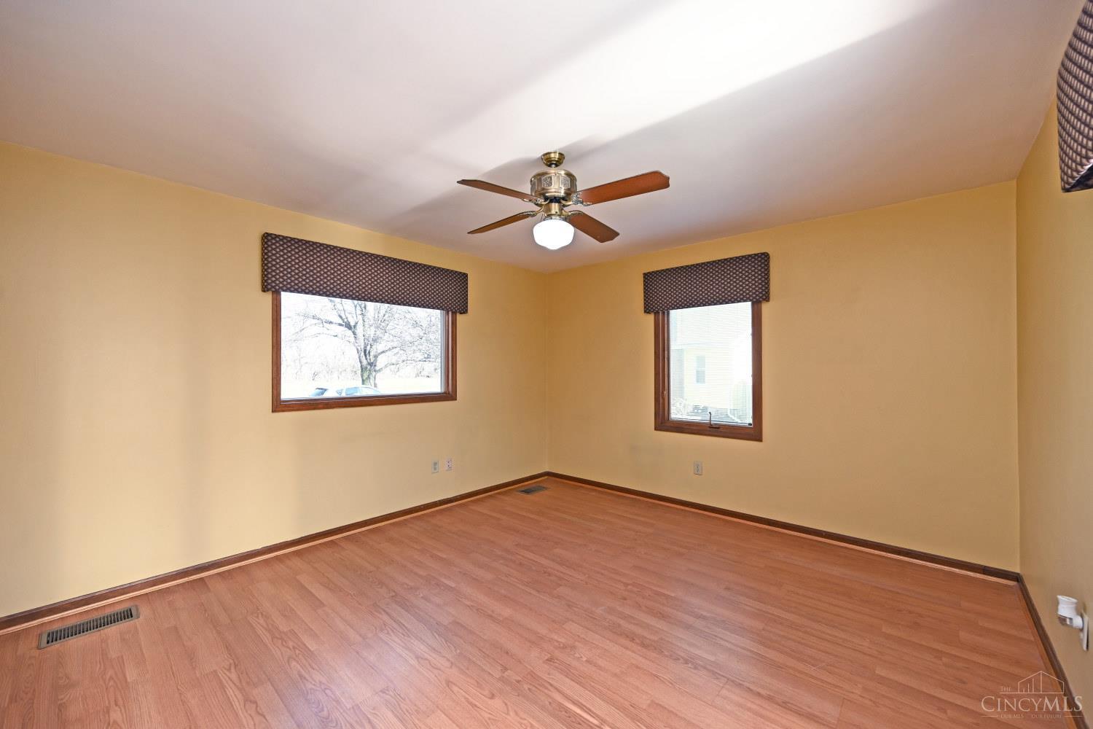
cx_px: 546
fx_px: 425
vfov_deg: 81.2
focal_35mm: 14
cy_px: 364
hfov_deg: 104.3
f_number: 5
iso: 200
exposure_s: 1/100
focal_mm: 14
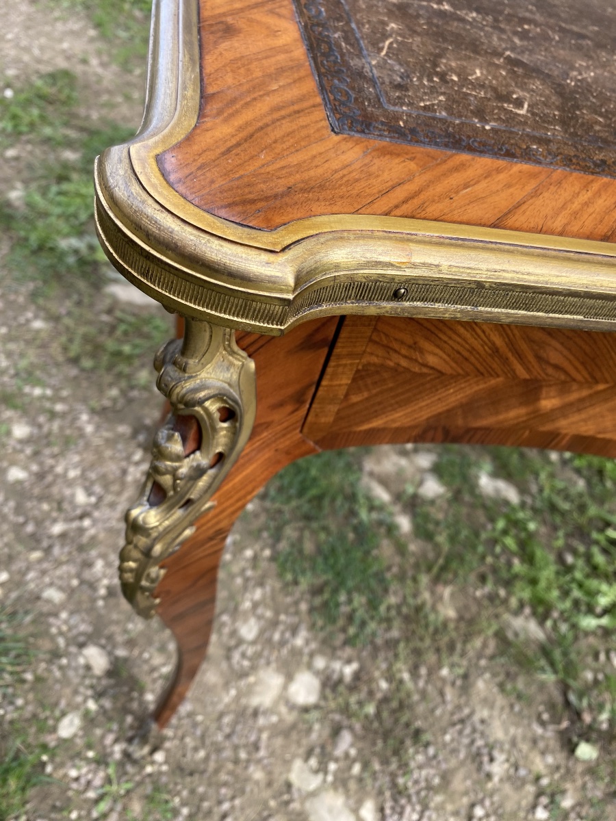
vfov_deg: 67.3
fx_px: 617
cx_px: 308
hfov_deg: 53.1
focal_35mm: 26
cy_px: 410
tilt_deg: -47.1
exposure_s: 1/288
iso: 32
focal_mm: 4.25
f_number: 1.8
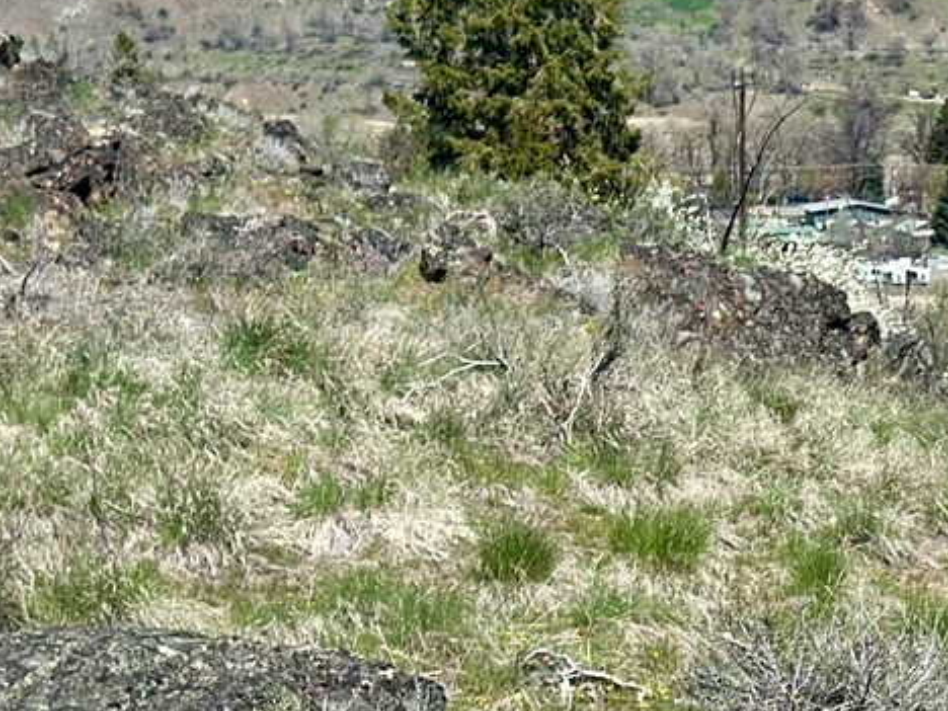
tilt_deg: -12.5
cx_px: 1223
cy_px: 991
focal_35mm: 164
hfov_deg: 11.7
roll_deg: -1.0
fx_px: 4491
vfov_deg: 8.9
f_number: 1.78
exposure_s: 1/4785
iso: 100
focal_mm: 6.86
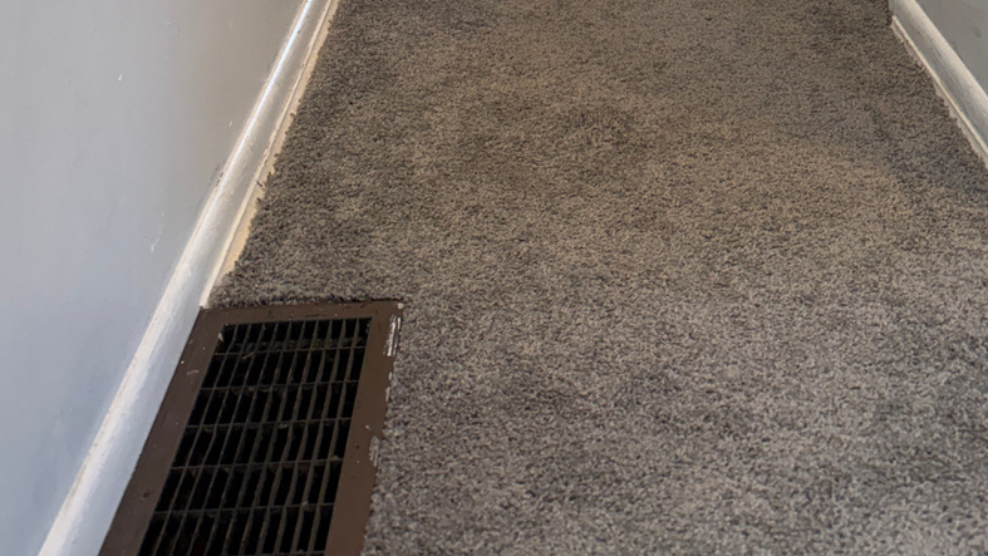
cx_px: 547
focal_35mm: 51
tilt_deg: -3.1
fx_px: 1336
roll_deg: +0.7
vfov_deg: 19.1
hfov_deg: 40.5
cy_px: -388
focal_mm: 6.76
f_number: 1.78
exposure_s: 1/120
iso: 160
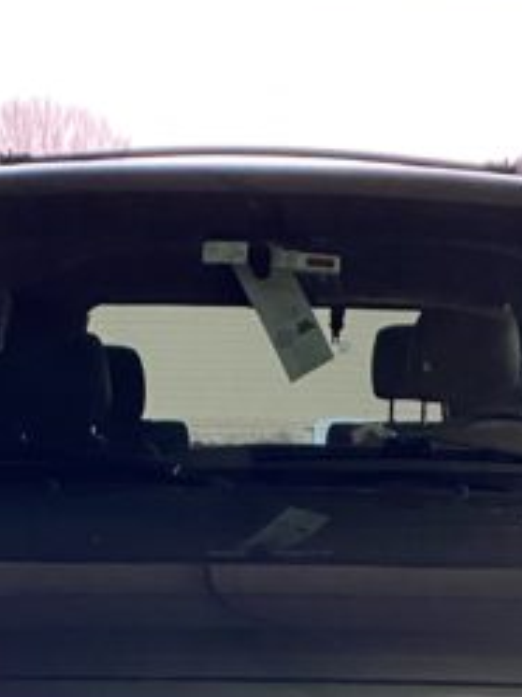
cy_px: 1187
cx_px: 306
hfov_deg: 15.1
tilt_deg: -19.3
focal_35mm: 98
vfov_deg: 17.1
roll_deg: +0.7
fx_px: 1970
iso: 320
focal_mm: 4.25
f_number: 1.8
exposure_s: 1/60
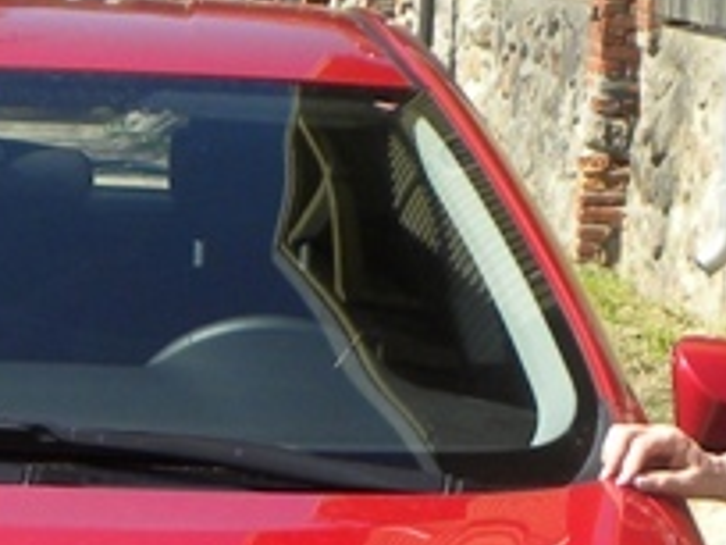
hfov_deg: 11.9
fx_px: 3482
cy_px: 769
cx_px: 246
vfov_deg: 8.8
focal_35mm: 166
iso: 64
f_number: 3.2
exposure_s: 1/530
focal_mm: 5.9
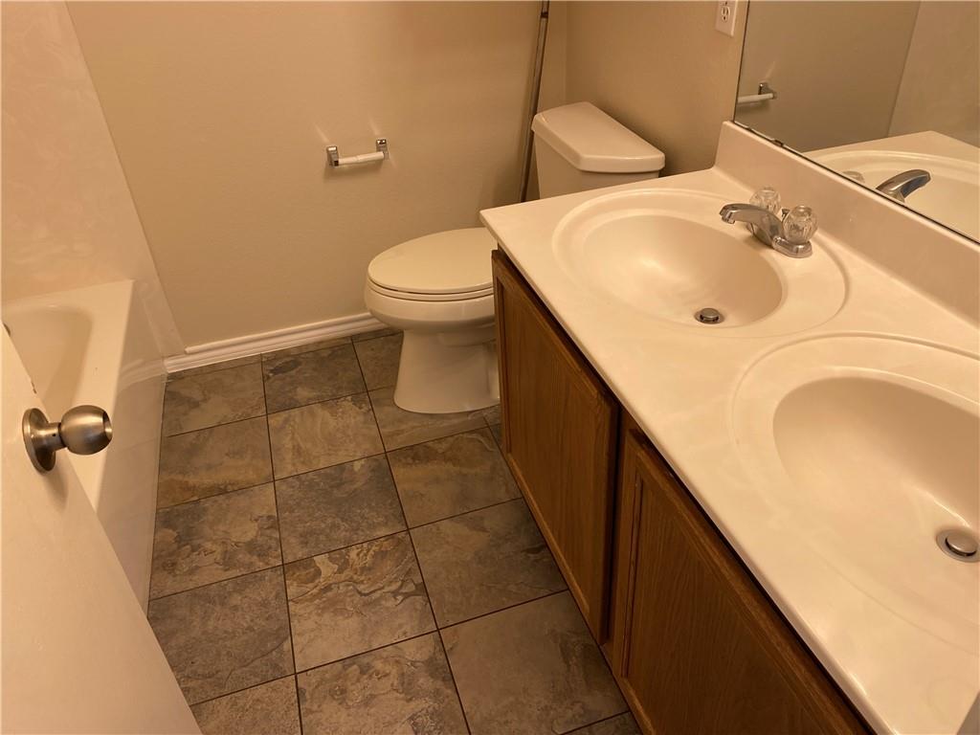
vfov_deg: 53.1
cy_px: 368
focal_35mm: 26
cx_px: 490
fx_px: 736
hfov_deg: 67.3
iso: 100
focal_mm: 4.25
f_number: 1.8
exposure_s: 1/120
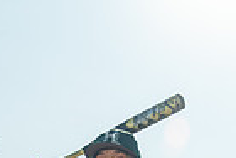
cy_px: 351
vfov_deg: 11.0
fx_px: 716
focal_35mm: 109
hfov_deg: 18.7
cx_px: 106
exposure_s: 1/200
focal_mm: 34
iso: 500
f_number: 7.1
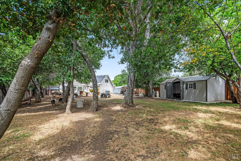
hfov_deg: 96.7
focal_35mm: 16
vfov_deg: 73.7
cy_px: 80
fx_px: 107
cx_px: 120
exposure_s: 1/160
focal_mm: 16
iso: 400
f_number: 8
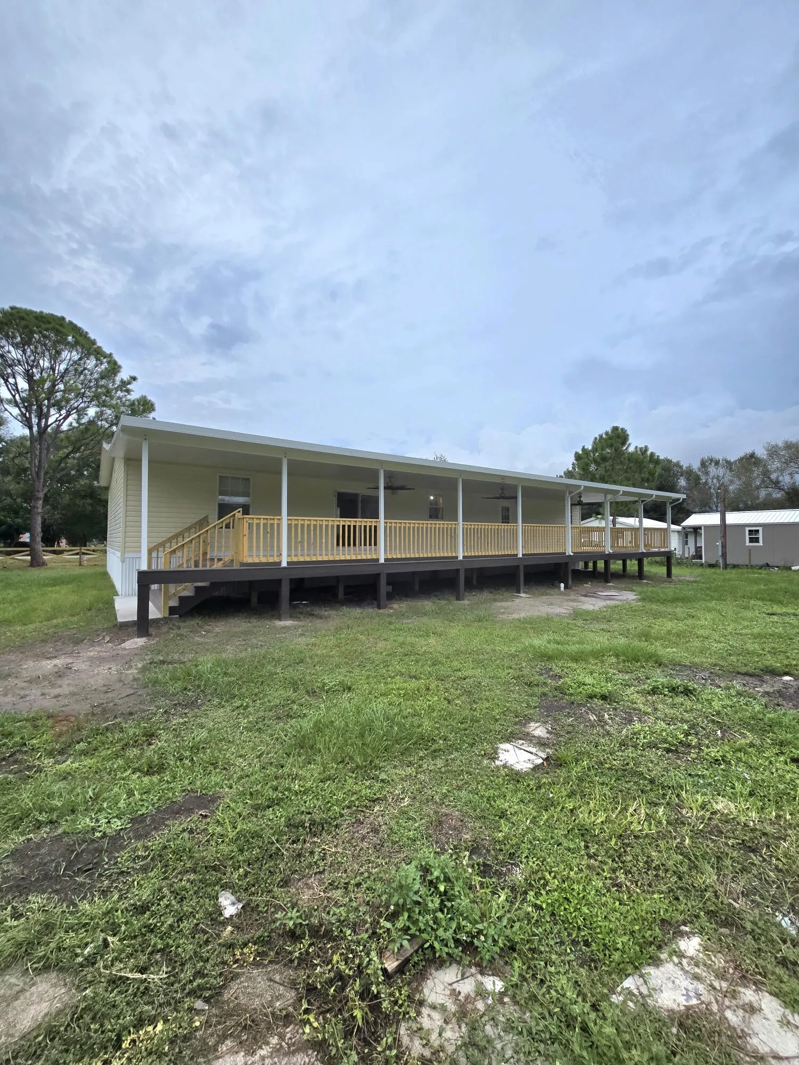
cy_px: 532
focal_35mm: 13
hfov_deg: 89.9
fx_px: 400
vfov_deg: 106.2
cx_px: 400
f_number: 2.2
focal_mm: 2.2
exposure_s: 1/500
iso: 50
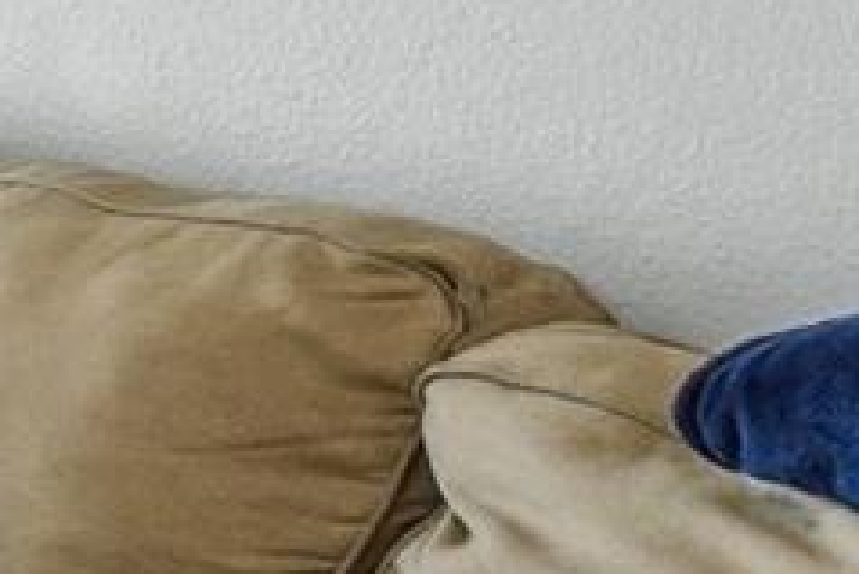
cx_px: -1675
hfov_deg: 11.7
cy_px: -227
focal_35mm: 94
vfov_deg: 13.9
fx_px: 2244
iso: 200
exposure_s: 1/6
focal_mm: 14
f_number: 8
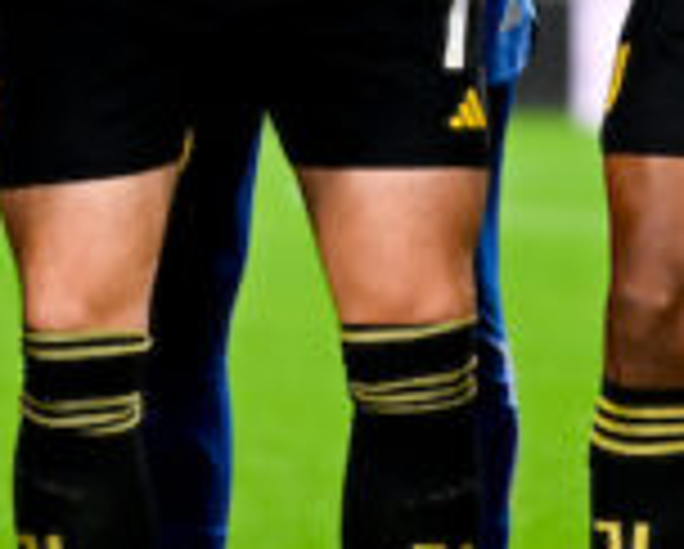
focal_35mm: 536
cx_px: 234
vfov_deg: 2.9
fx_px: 10865
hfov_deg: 3.6
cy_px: -232
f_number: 1.8
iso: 500
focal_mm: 85
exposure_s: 1/1250
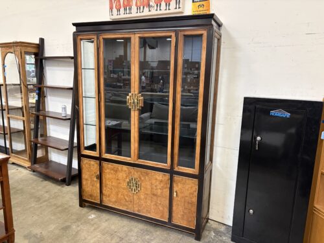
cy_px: 122
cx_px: 162
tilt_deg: -10.8
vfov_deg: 53.1
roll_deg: -2.1
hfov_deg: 67.3
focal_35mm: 26
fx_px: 243
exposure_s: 1/60
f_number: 1.6
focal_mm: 5.96
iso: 320
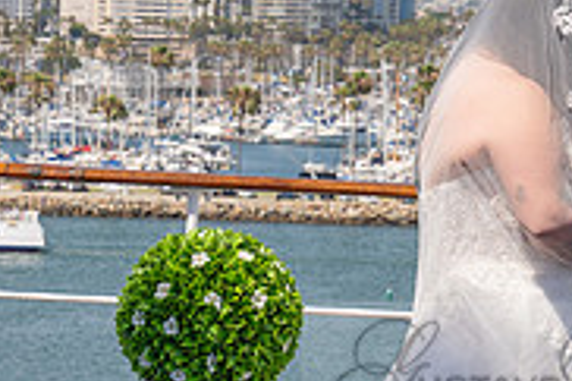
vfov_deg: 6.1
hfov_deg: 9.2
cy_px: 376
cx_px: 575
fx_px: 3540
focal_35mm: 223
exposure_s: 1/800
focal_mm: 70
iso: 200
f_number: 8
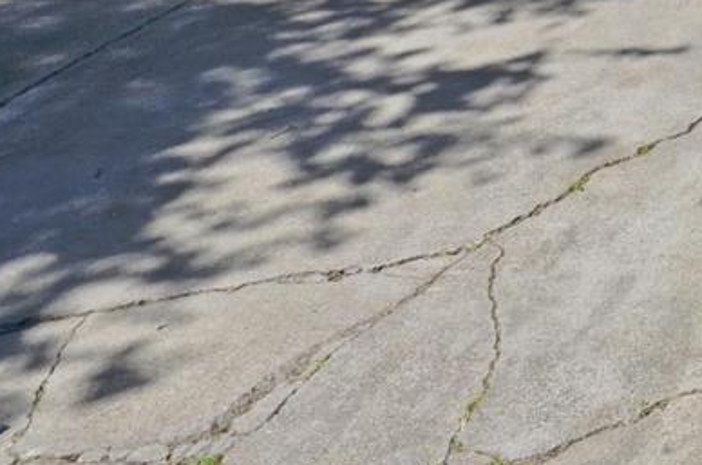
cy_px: -337
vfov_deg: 18.8
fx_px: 1129
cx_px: 1136
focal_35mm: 58
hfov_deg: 24.1
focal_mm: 10
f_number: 8
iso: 100
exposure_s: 1/250
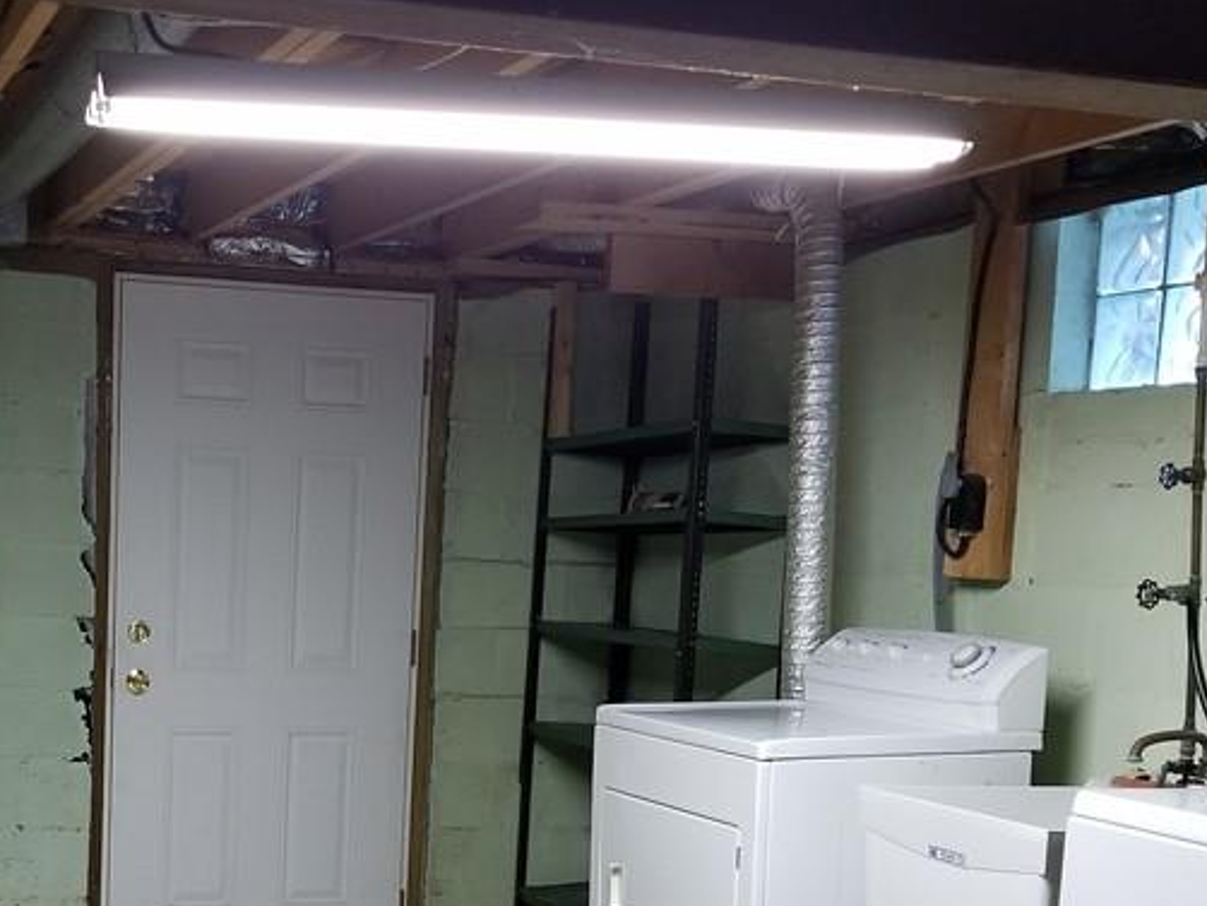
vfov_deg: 26.7
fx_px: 1849
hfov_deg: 35.3
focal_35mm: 53
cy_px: 803
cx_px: 289
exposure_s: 1/30
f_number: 1.7
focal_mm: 4.25
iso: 250
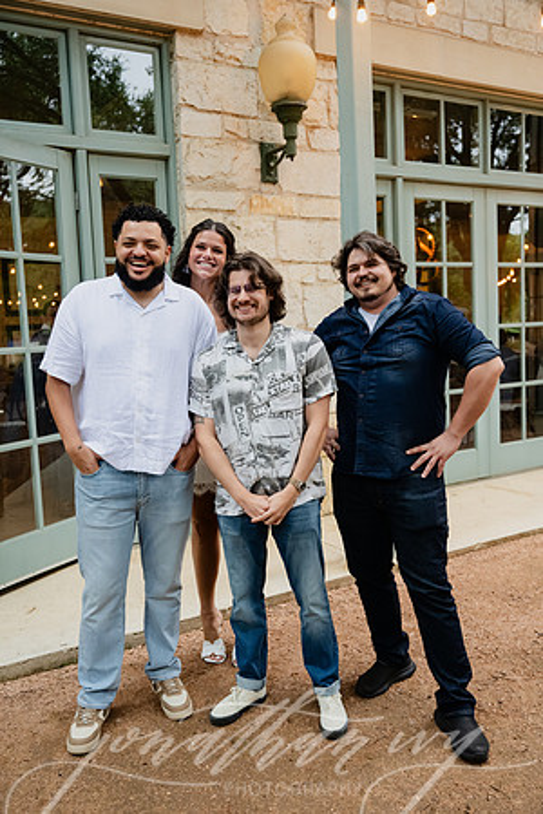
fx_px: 735
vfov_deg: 58.0
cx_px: 272
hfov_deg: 40.5
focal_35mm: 32
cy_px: 407
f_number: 3.5
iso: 3200
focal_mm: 32.5
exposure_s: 1/160
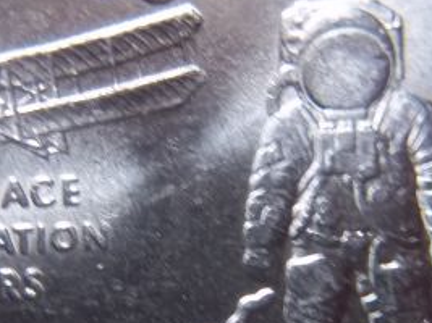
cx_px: 146
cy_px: 268
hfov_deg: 24.0
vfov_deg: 18.0
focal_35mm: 81
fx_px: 1010
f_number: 3.1
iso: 160
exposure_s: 1/20
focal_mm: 6.5
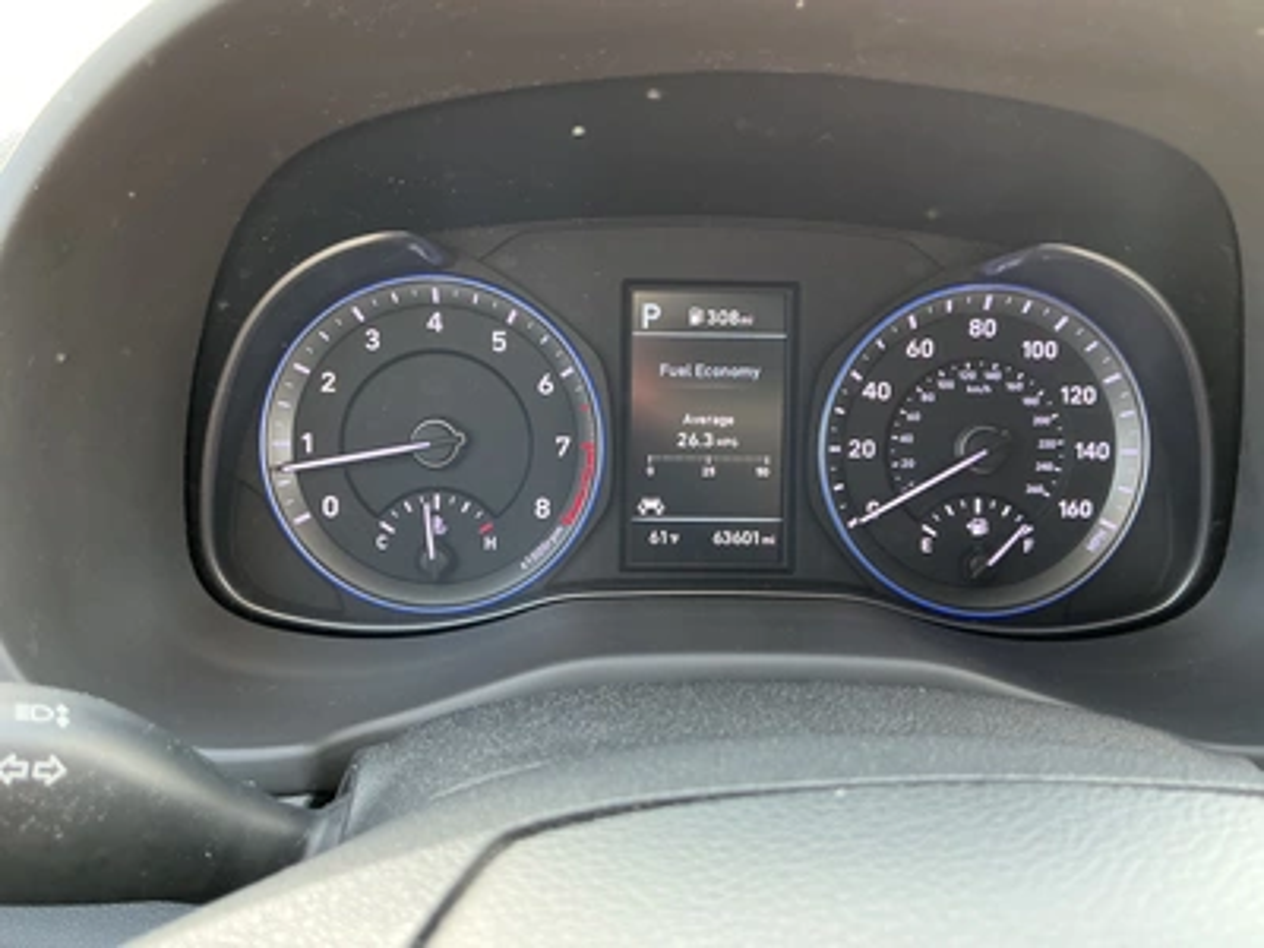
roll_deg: -0.1
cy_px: 474
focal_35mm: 28
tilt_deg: -23.3
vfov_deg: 49.7
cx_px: 632
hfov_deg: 63.4
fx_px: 1022
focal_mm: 3
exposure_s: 1/60
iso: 100
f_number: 1.8
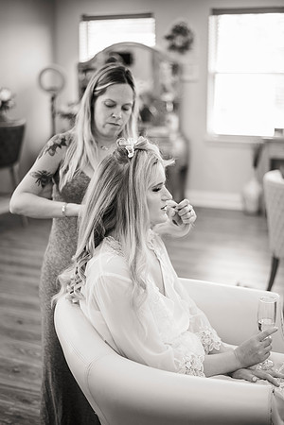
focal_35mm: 50
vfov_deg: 39.6
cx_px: 142
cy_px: 212
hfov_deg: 27.0
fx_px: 592
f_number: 2
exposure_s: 1/200
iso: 800
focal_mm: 50
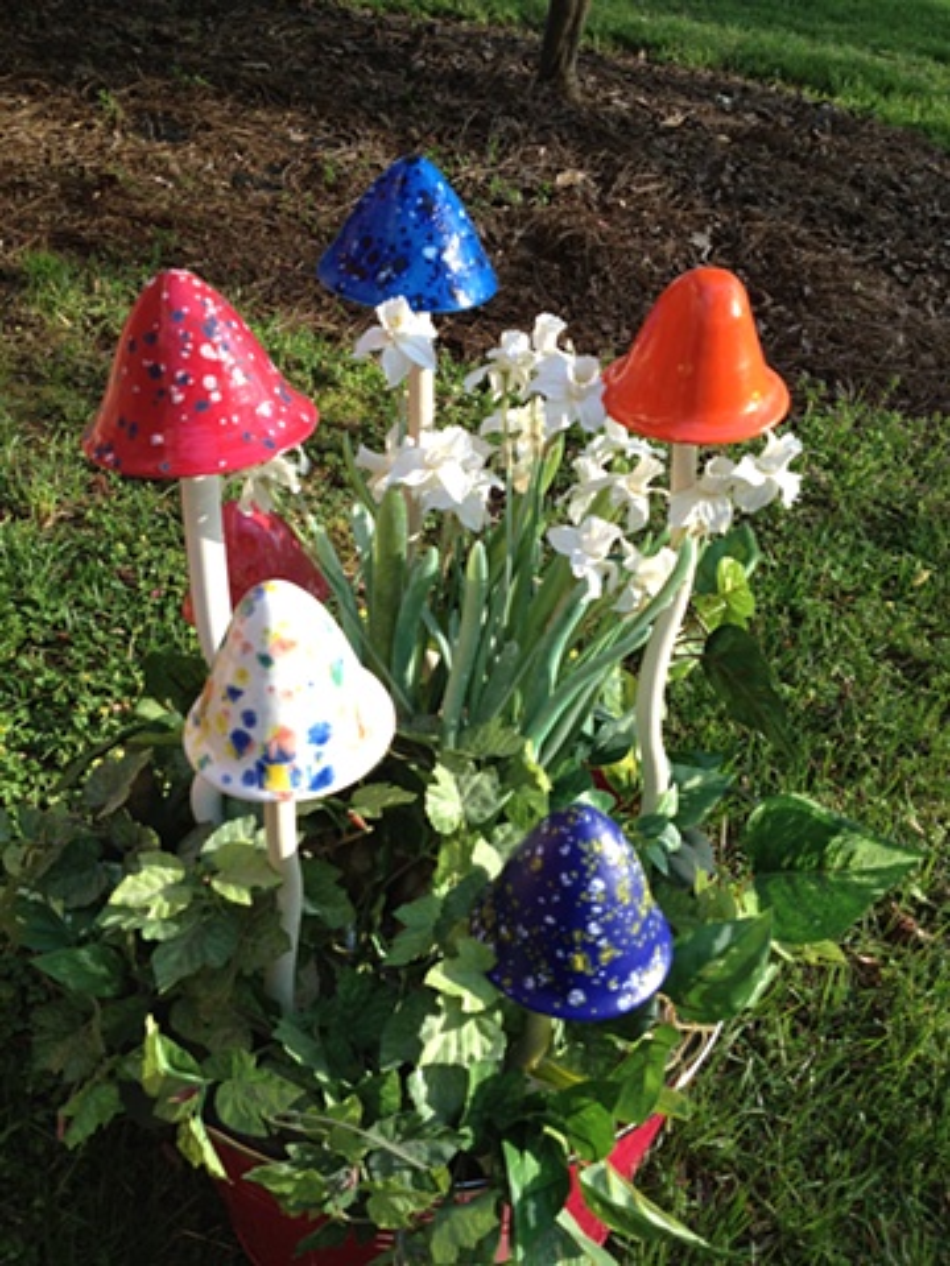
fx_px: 1281
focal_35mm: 35
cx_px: 475
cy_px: 633
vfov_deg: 52.6
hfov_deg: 40.7
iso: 64
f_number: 2.4
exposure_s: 1/148
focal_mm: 4.3
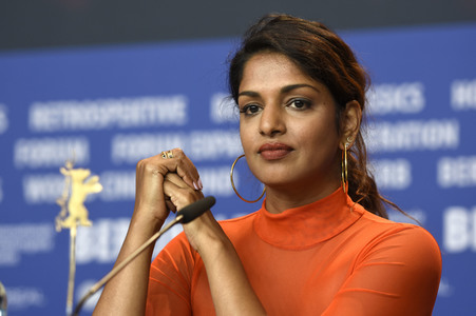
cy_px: 158
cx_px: 238
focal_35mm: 240
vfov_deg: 5.7
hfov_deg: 8.6
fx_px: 3171
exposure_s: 1/320
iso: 640
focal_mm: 160
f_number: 3.2
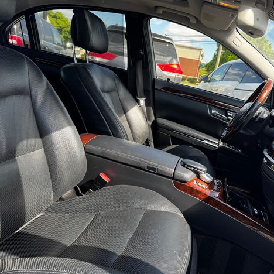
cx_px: 151
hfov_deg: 55.5
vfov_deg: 55.6
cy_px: 139
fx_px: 260
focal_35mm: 29
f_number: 1.78
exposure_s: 1/409
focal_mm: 6.76
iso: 80
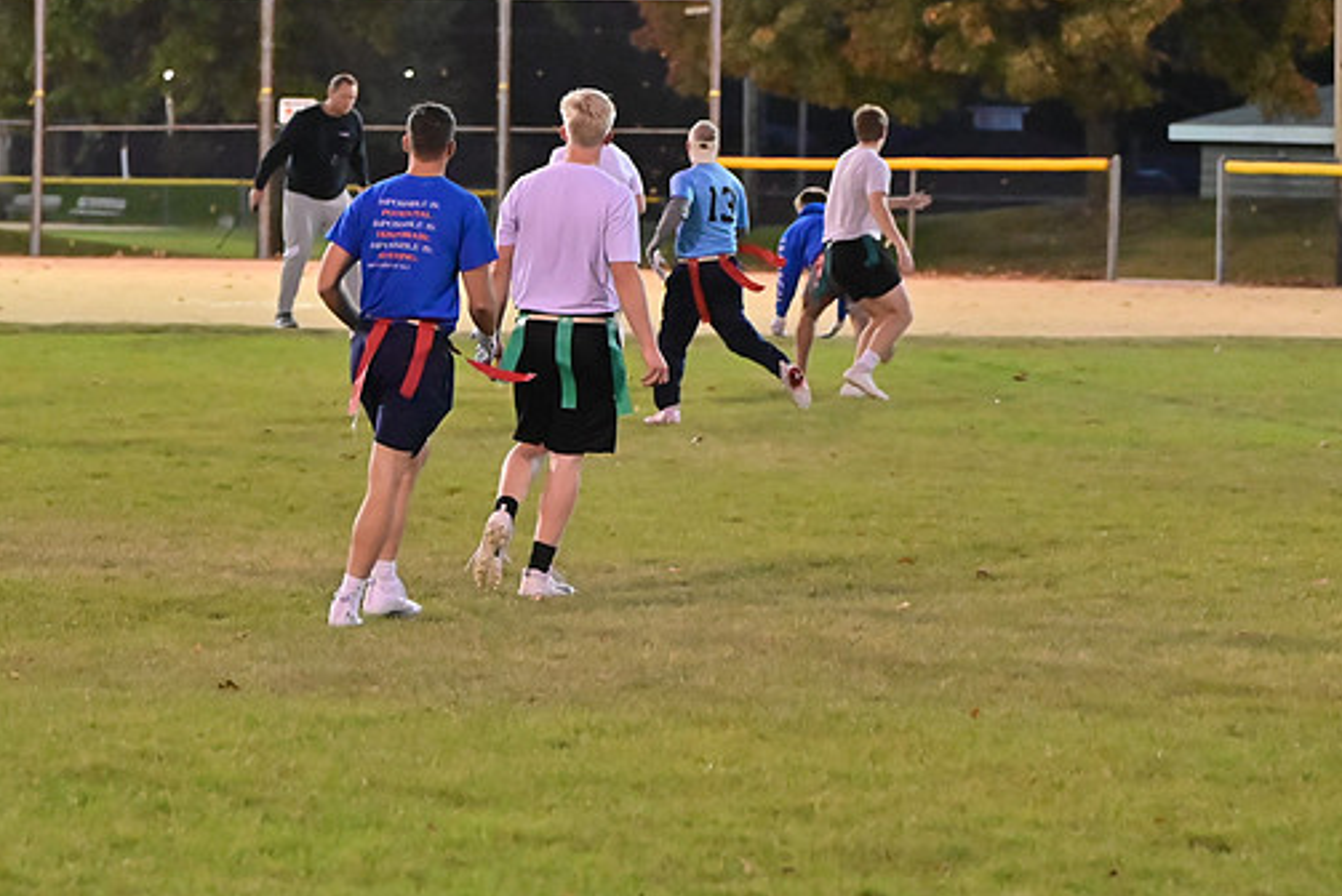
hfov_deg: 11.4
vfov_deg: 7.6
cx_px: 600
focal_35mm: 181
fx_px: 6751
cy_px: 412
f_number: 4
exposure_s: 1/400
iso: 6400
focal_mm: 105
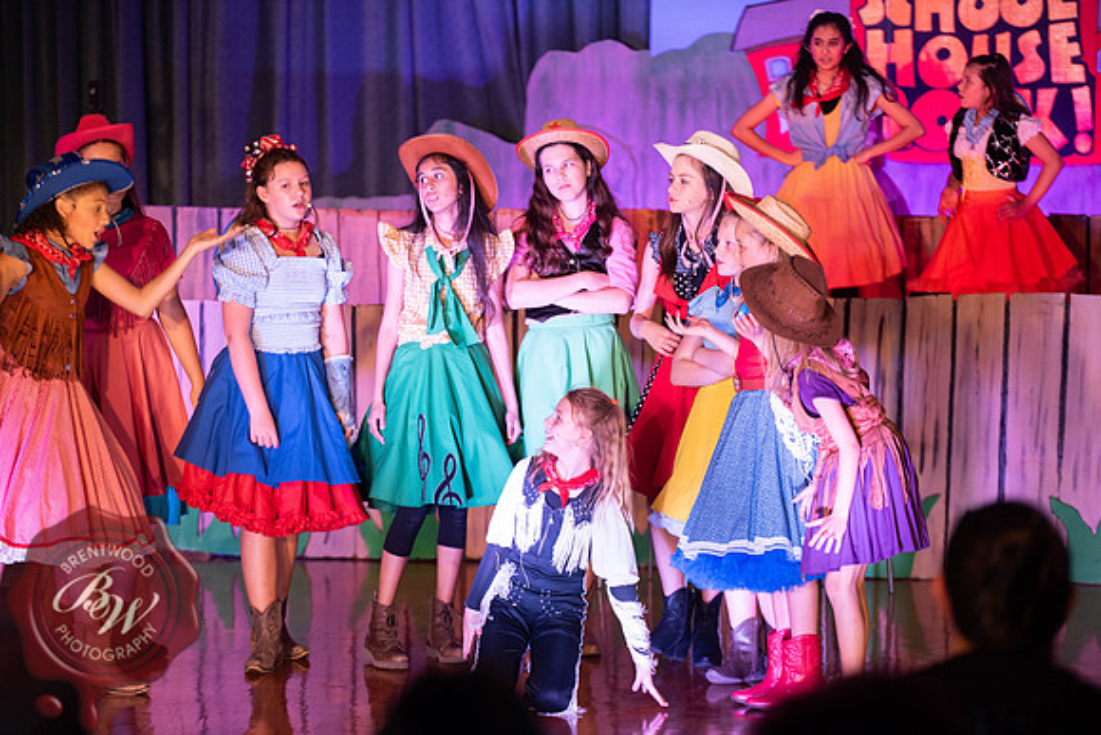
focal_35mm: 130
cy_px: 368
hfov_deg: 15.8
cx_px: 550
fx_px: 3977
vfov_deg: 10.6
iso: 560
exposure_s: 1/160
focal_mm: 130
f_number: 2.8
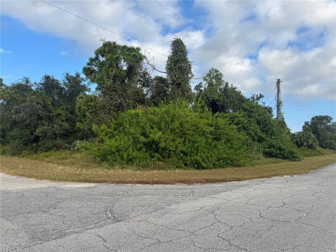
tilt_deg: +5.7
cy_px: 126
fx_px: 233
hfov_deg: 71.6
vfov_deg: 56.8
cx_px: 168
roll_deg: -0.2
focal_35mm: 24
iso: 80
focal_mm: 6.76
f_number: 1.78
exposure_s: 1/2415
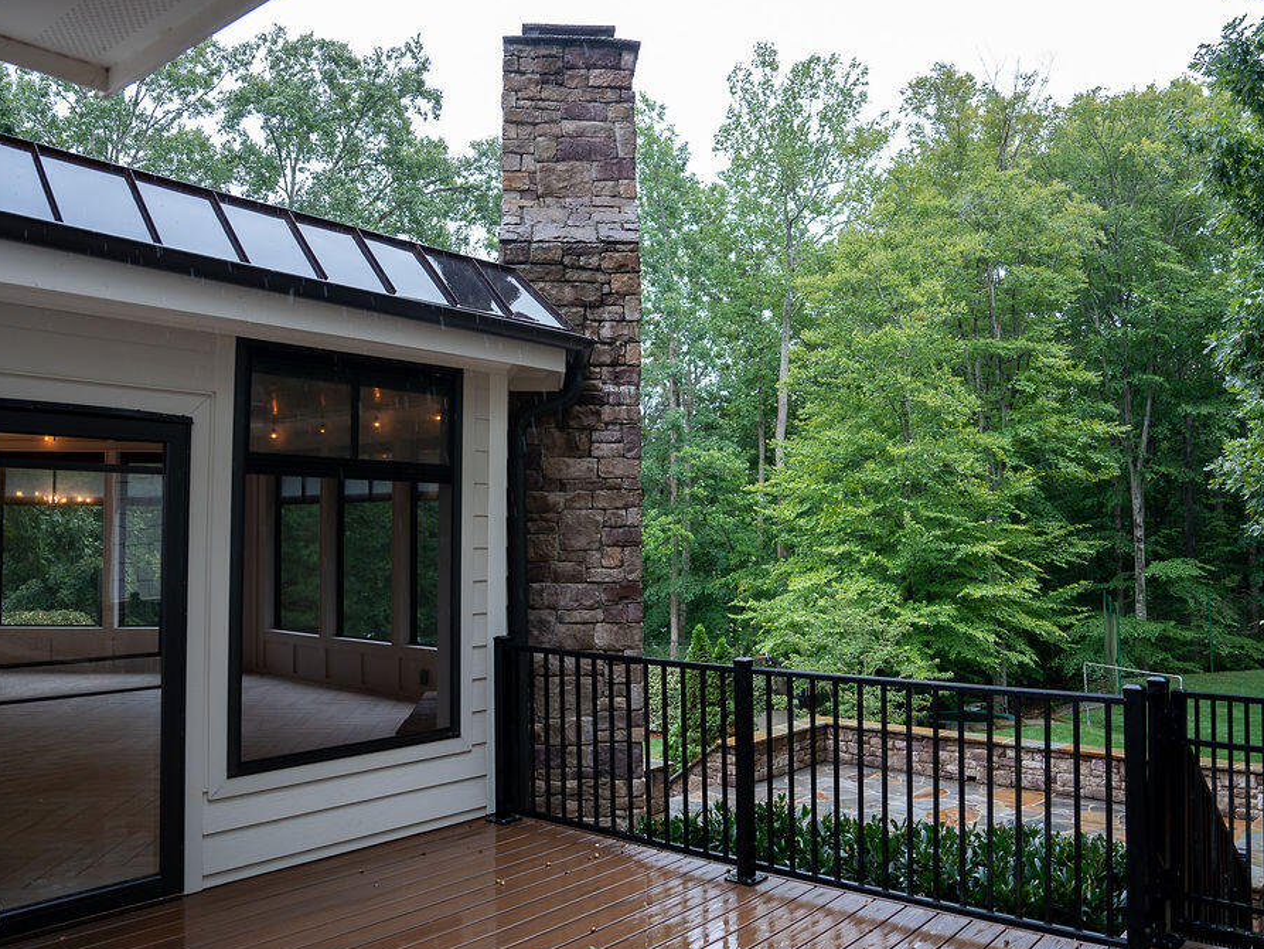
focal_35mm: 29
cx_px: 643
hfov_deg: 61.6
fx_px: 1059
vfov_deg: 48.2
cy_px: 475
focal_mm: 24
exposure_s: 1/200
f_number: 2.8
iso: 400
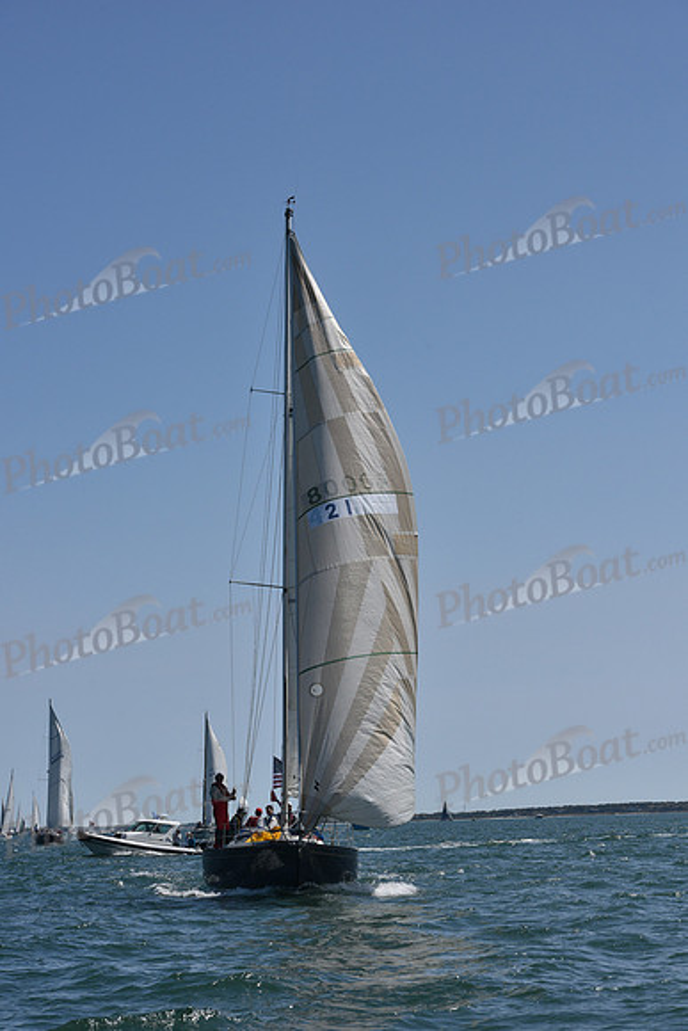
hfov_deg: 19.5
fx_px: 2005
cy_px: 516
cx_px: 344
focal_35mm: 70
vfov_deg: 28.8
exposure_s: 1/800
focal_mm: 70
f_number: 9
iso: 320
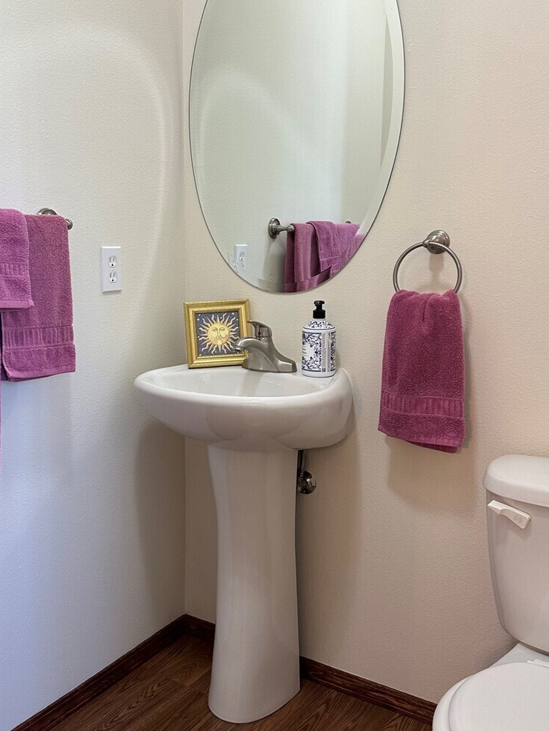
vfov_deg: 52.6
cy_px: 356
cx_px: 213
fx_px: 740
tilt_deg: -7.3
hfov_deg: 40.5
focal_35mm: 35
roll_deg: -1.5
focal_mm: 6.86
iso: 160
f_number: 1.78
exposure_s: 1/60
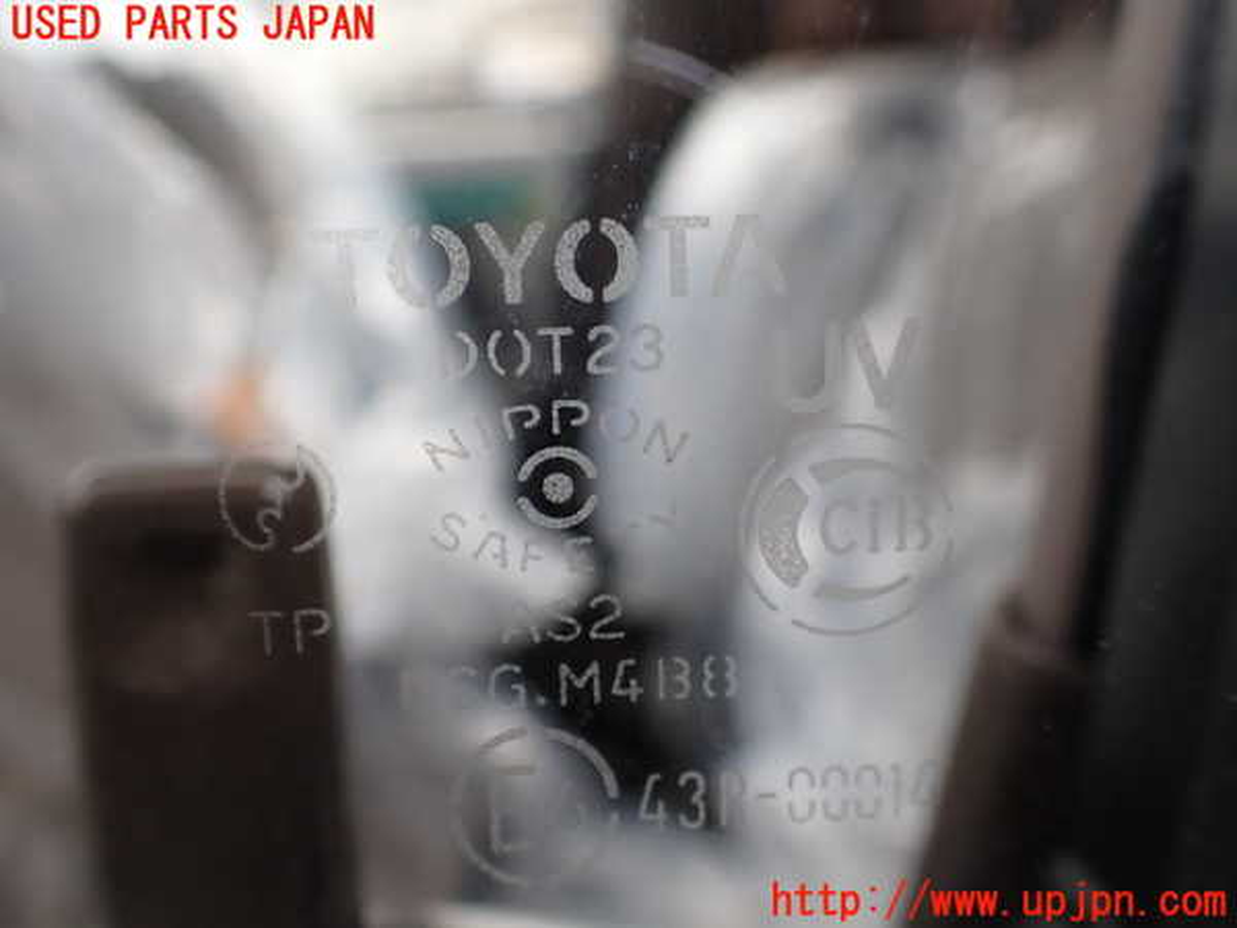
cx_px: 618
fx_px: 1072
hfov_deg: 60.0
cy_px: 464
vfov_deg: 46.8
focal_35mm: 30
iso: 100
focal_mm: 5.4
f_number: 2.3
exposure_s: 1/200
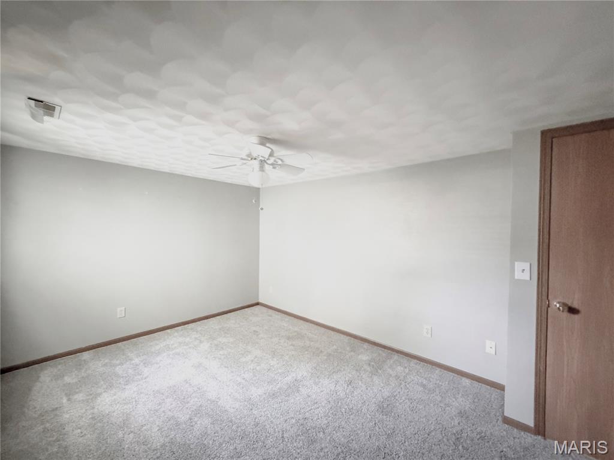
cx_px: 307
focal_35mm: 14
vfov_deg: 85.6
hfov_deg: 102.1
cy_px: 230
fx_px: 248
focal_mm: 2.22
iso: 2500
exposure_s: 1/30
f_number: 2.2
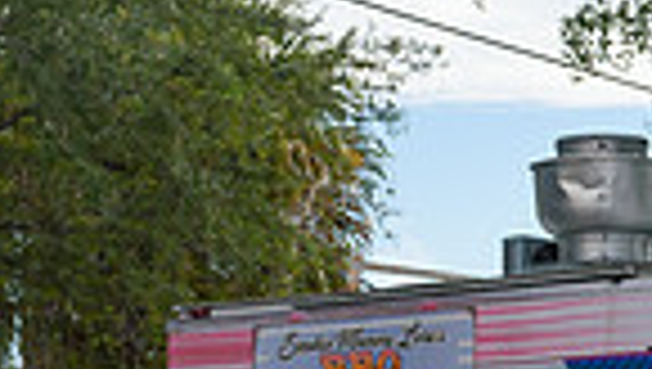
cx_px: 1011
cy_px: 598
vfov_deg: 8.0
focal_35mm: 148
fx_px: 2562
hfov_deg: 13.6
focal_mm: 18
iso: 200
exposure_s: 1/250
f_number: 8
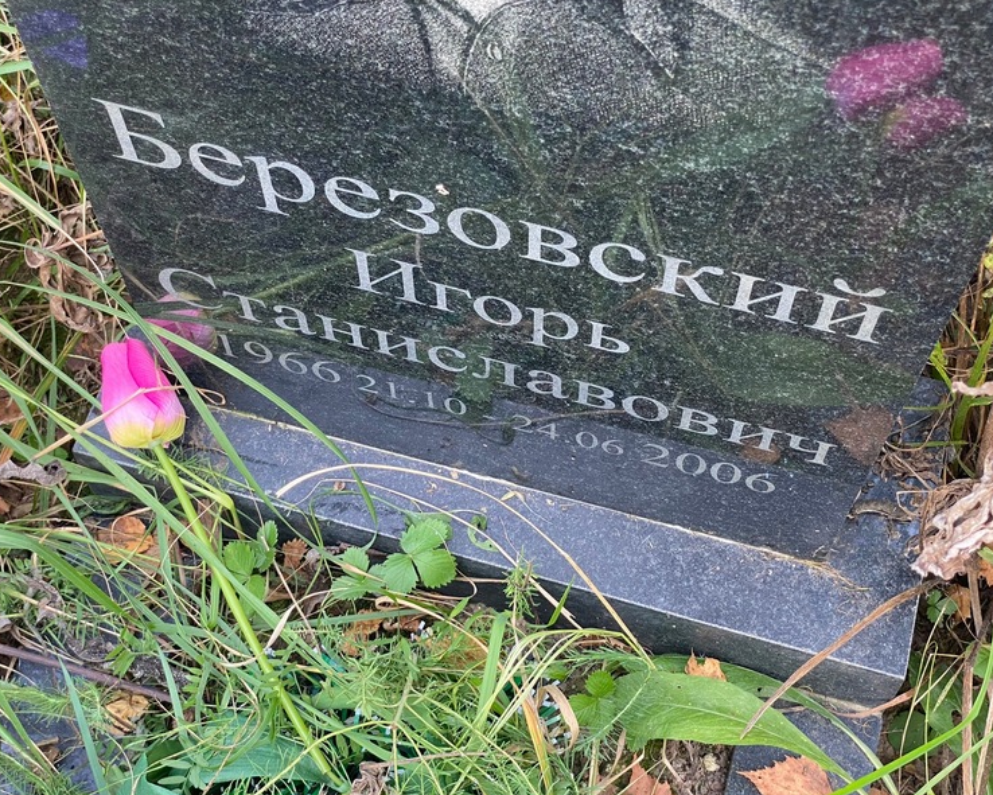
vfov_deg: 27.6
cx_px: 518
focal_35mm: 55
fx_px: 1617
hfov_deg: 34.1
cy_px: 401
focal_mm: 6
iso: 100
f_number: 2
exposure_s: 1/121
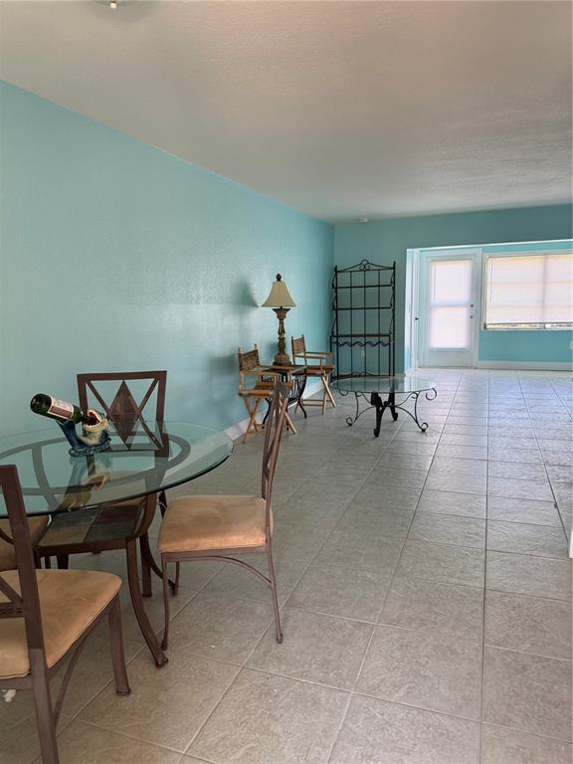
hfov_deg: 56.8
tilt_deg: -9.2
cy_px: 382
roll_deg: +2.6
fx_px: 530
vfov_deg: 71.6
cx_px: 286
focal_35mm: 24
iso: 200
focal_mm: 6.76
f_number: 1.78
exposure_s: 1/121
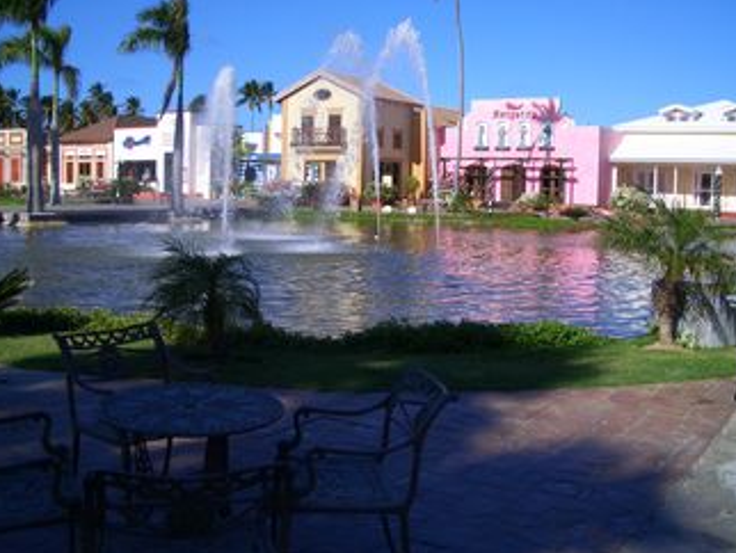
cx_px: 373
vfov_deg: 36.0
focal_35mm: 40
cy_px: 258
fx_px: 851
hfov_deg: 46.8
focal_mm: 5.8
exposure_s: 1/1000
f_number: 4.3
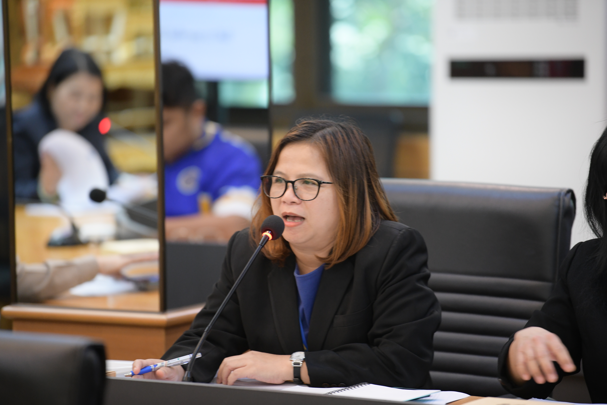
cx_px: 304
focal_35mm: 200
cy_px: 202
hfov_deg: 10.3
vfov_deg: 6.9
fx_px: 3372
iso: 1600
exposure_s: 1/100
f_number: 2.8
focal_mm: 200
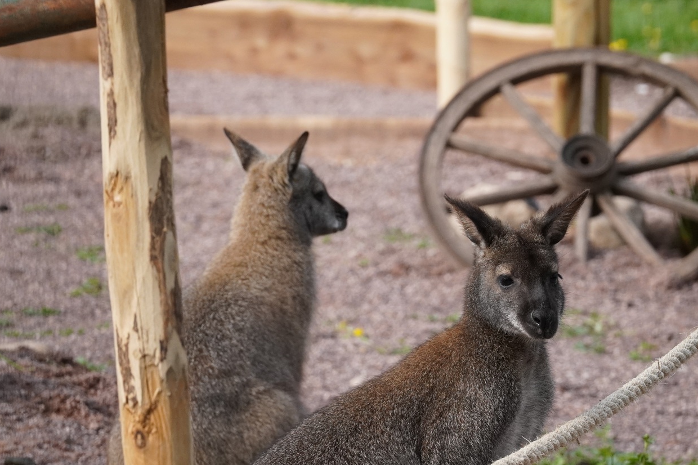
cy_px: 273
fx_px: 9381
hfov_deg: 4.3
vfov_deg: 2.8
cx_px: 303
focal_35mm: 484
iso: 1000
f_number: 8
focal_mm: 200
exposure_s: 1/1250
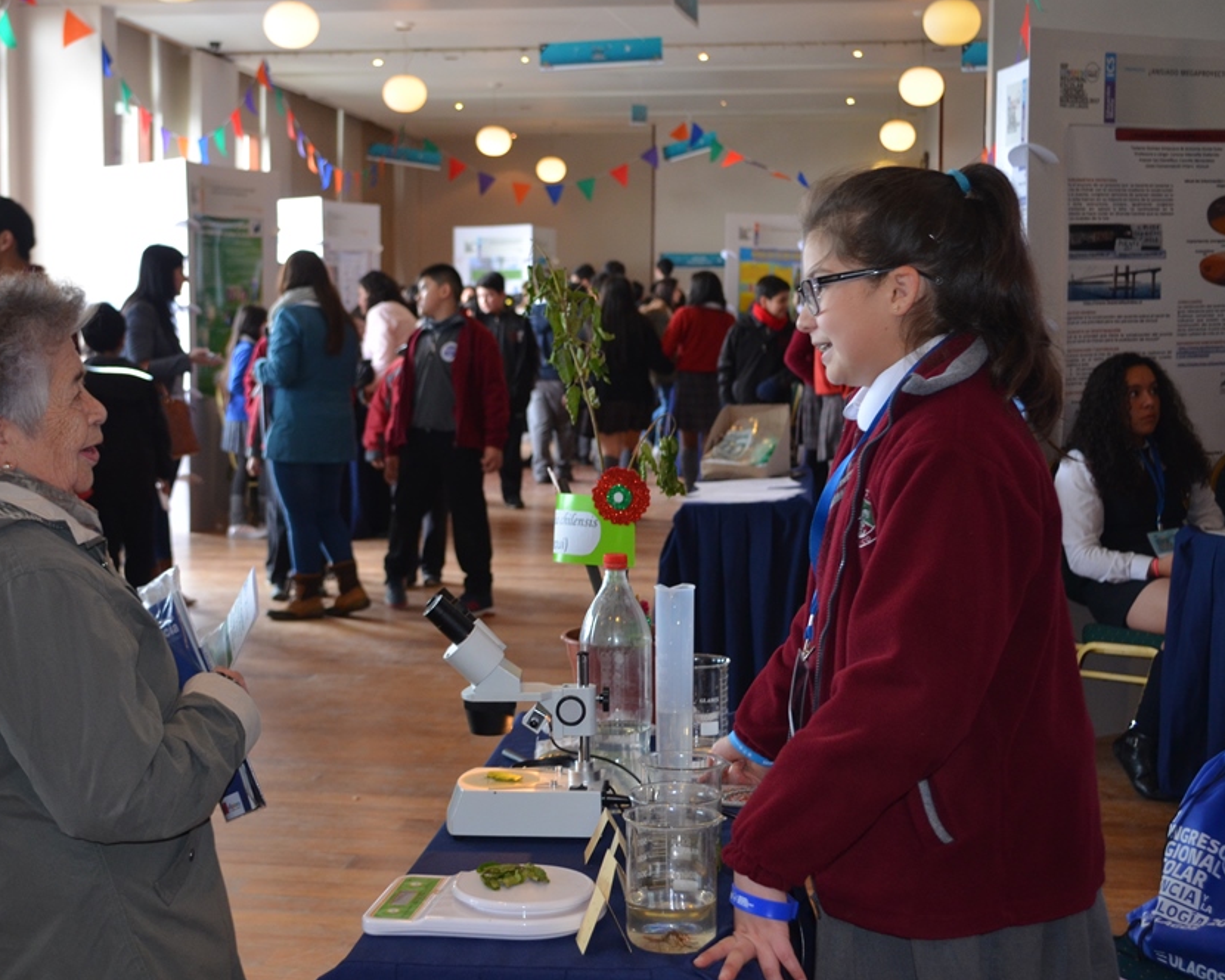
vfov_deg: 29.1
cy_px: 490
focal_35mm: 52
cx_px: 480
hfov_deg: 35.8
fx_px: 1885
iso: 640
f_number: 4.5
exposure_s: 1/60
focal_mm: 30
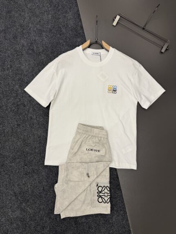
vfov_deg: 71.6
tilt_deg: -85.8
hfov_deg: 56.8
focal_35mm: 24
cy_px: 117
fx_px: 163
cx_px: 88
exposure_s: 1/100
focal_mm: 6.76
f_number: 1.78
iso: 125
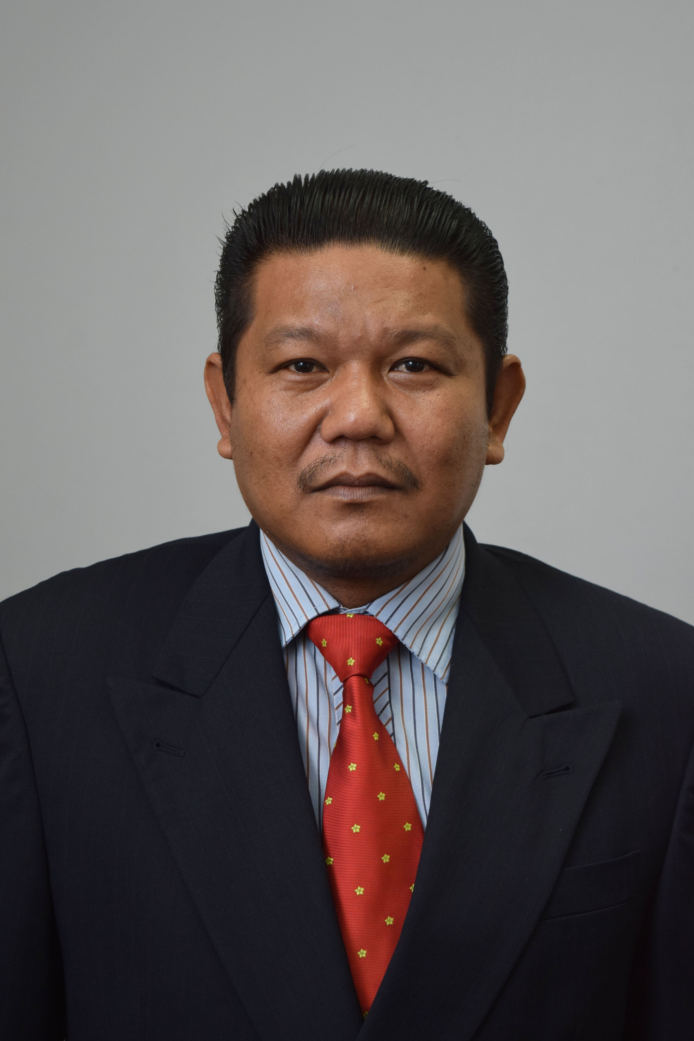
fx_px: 2385
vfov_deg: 24.6
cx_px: 347
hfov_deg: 16.6
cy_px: 520
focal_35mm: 82
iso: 640
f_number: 5.6
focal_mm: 55
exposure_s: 1/50
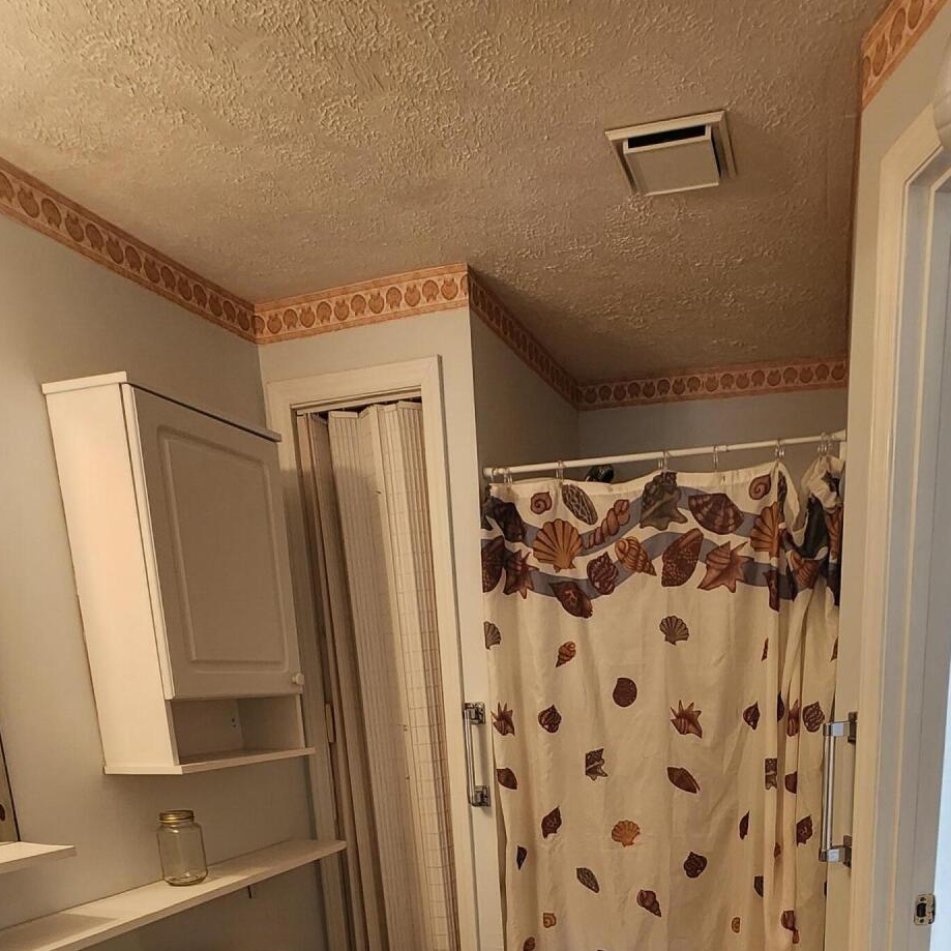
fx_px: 777
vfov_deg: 53.7
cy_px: 883
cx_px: 618
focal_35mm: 25
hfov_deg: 61.7
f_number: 2.2
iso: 250
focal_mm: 2.2
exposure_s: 1/60
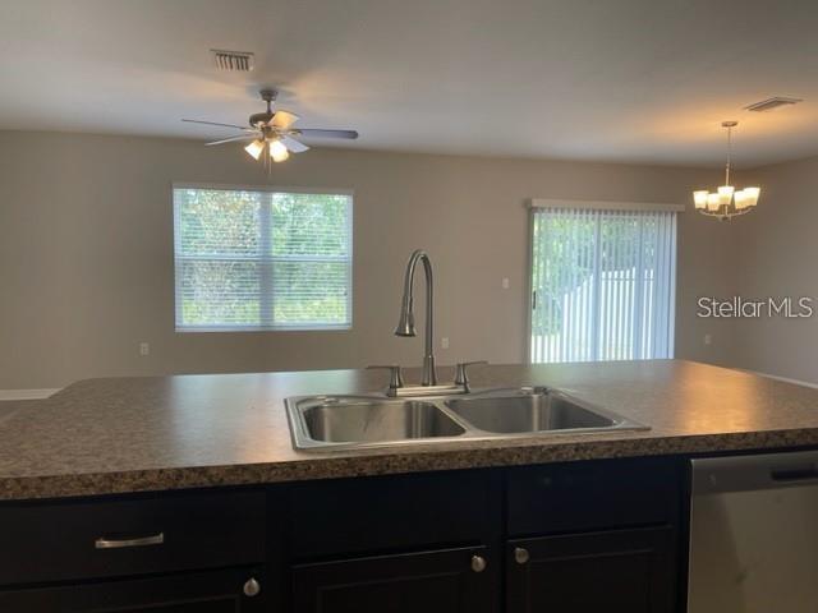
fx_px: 614
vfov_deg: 53.1
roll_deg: -1.2
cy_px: 306
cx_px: 409
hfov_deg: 67.3
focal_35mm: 26
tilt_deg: -3.5
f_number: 1.6
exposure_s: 1/120
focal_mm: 5.1
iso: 50
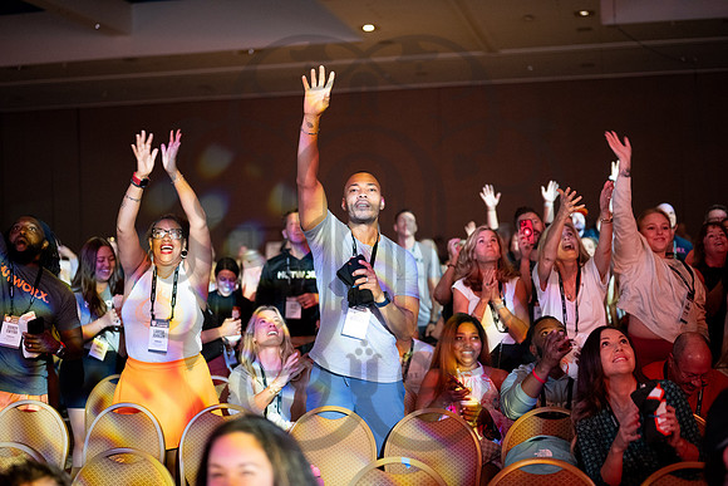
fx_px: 1011
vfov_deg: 27.0
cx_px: 364
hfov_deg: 39.6
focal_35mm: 50
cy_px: 243
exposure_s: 1/125
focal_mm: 50
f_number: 1.8
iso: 2000
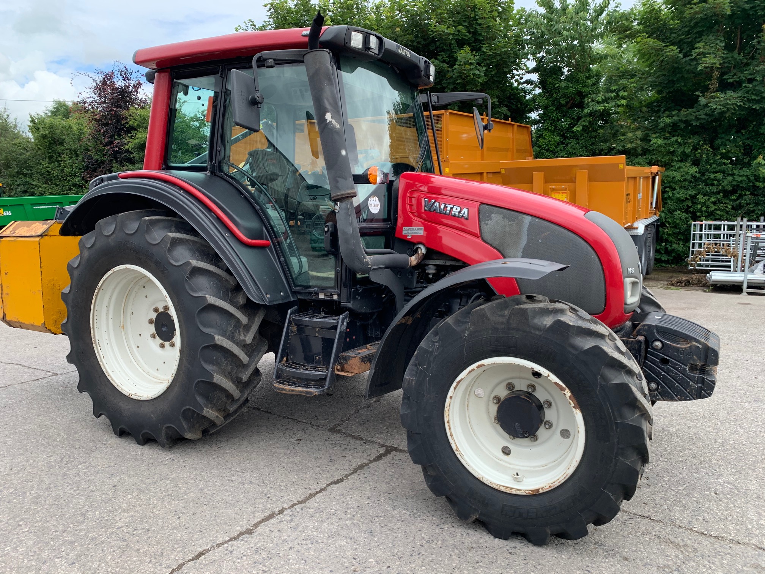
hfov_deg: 67.3
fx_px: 575
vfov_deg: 53.1
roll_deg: +0.5
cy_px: 287
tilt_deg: -8.7
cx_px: 382
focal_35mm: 26
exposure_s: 1/465
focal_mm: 4.25
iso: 25
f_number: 1.8
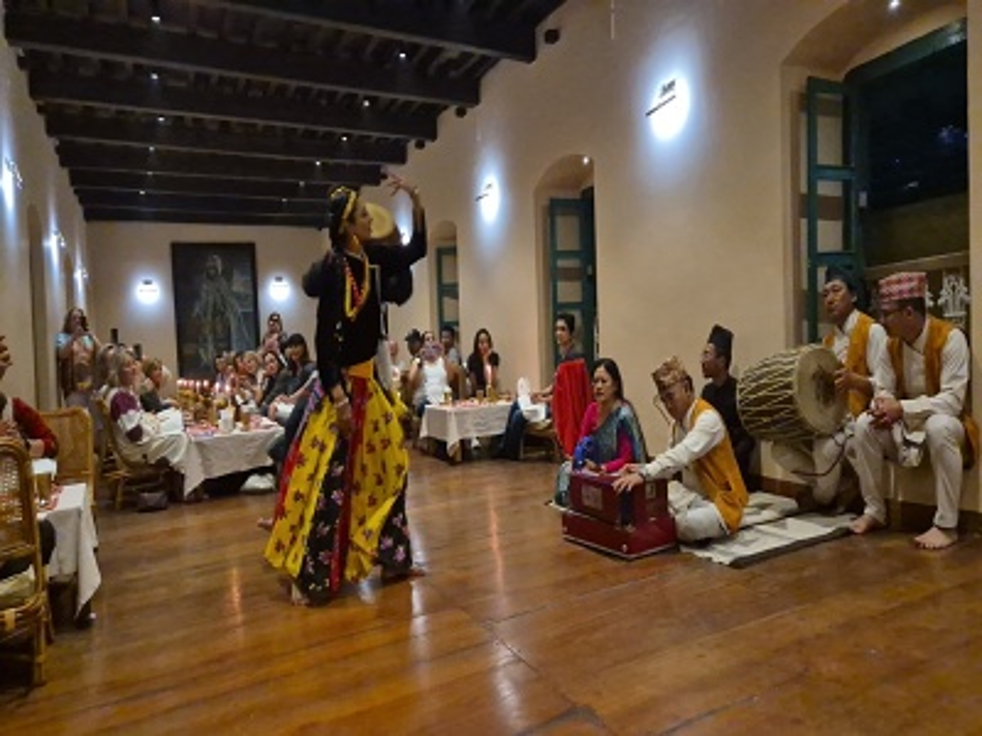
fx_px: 652
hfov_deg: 73.9
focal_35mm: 23
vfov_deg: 58.9
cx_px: 491
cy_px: 368
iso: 640
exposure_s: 1/100
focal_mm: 5.4
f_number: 1.8
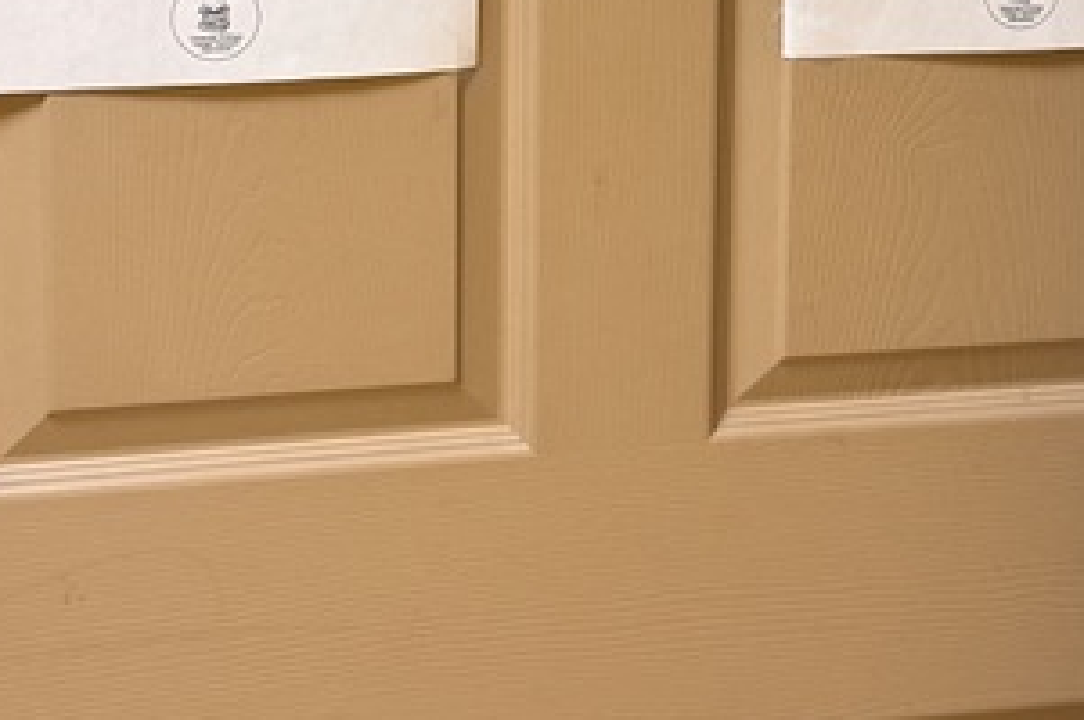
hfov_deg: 23.9
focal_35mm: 85
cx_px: 699
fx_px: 2557
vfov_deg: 15.6
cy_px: -54
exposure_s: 1/60
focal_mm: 6.76
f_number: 1.78
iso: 160
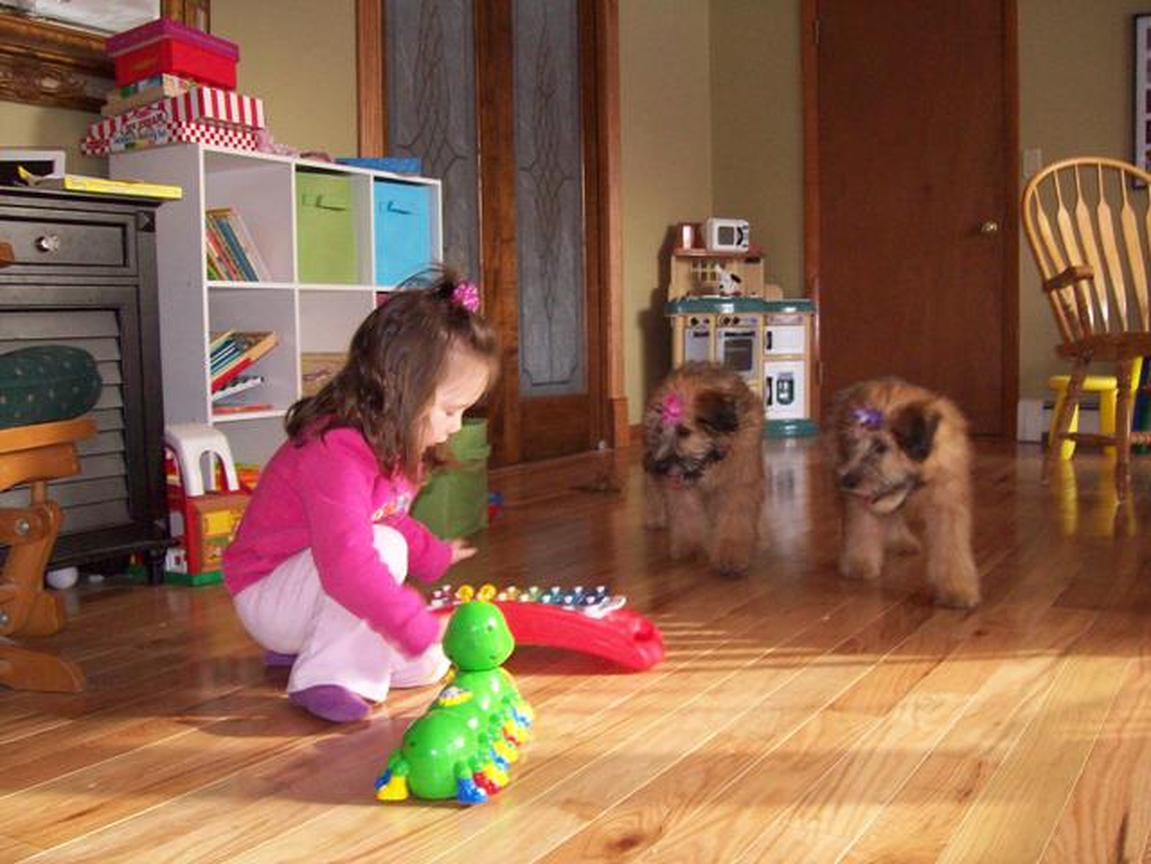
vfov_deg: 39.7
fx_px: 1197
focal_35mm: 36
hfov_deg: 51.4
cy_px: 432
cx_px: 576
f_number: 2.7
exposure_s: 1/64
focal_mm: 6
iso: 200
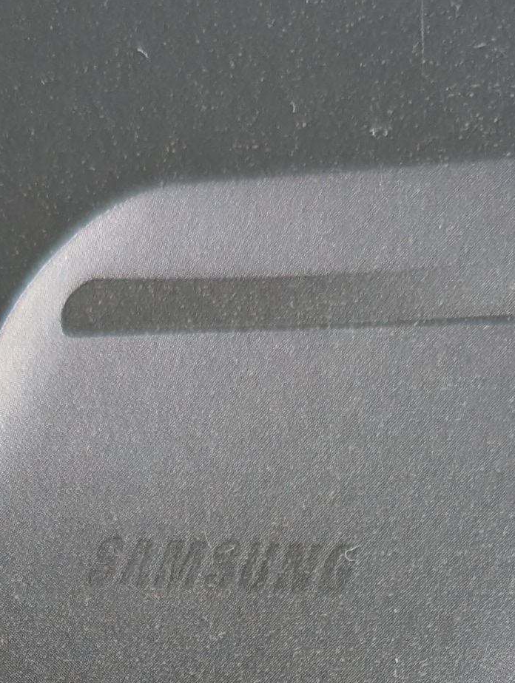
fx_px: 2097
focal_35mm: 106
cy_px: 1151
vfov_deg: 16.2
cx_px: 152
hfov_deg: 14.0
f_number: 1.85
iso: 45
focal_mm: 6.81
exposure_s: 1/50.8
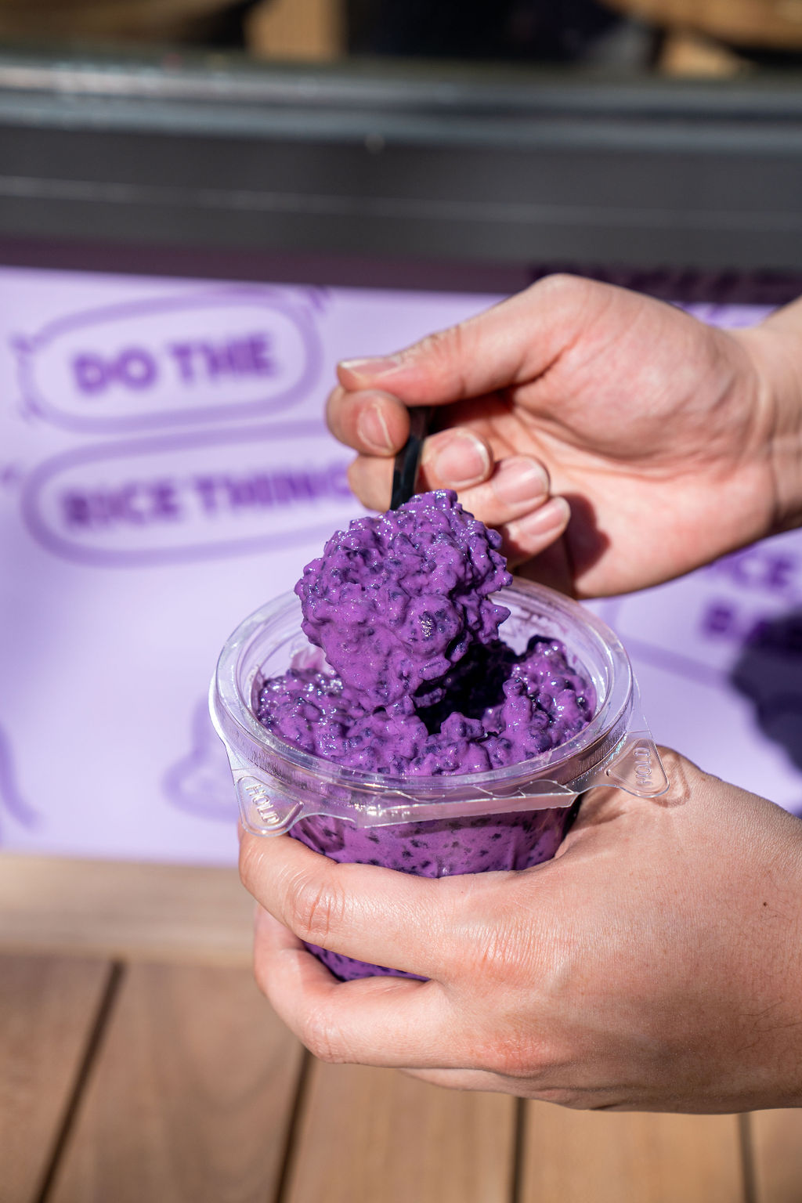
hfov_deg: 19.5
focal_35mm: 70
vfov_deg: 28.8
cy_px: 602
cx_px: 401
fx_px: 2339
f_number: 5.6
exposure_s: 1/1600
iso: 160
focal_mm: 70
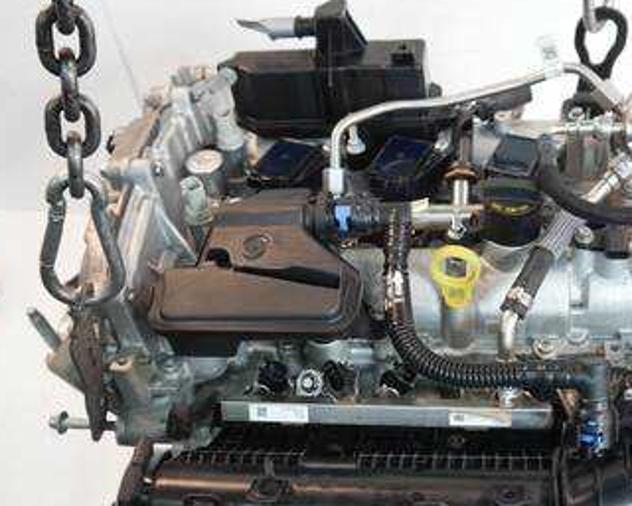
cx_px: 417
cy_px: 310
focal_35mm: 41
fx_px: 767
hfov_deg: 44.2
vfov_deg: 36.3
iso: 500
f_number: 3.5
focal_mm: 14
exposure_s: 1/60
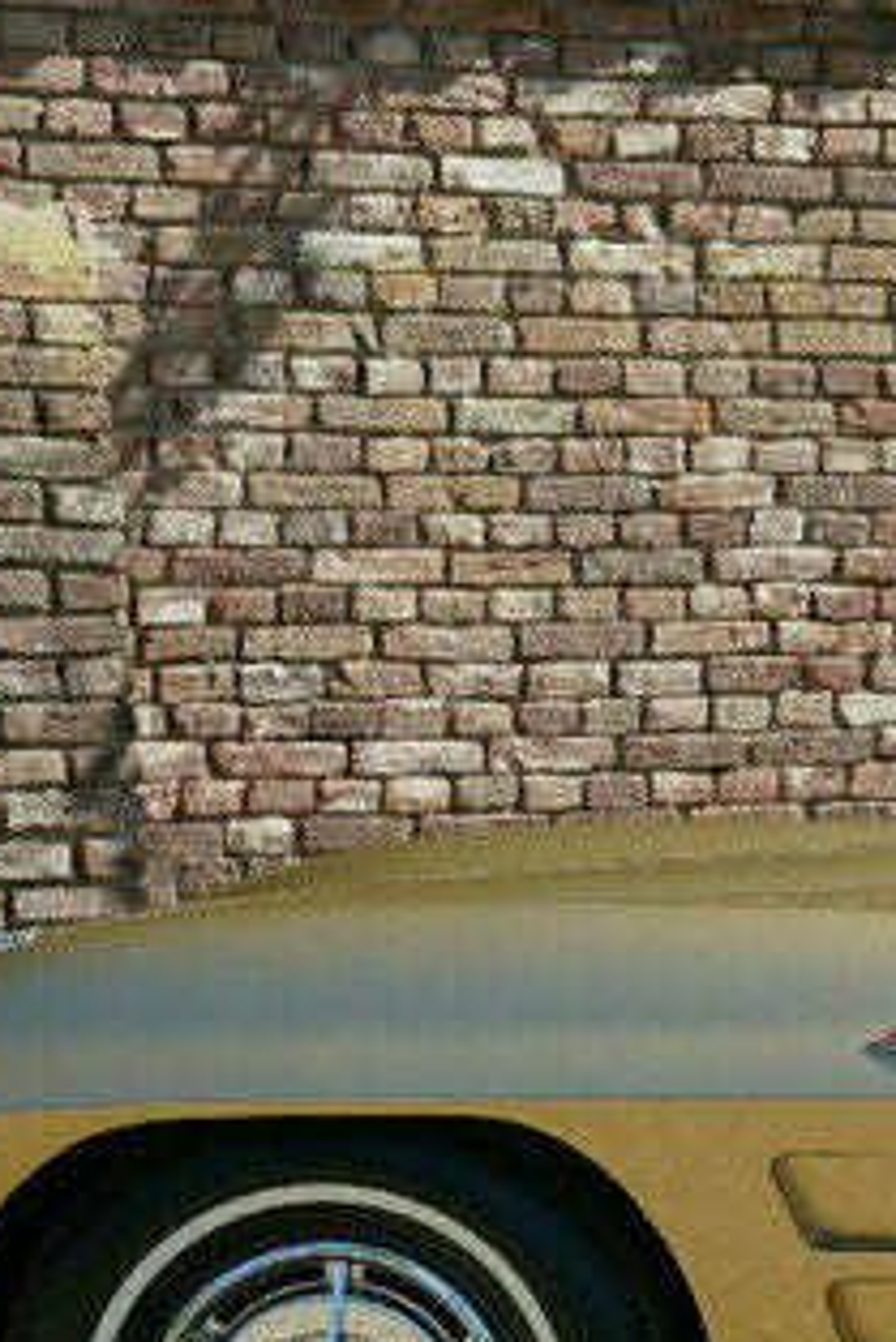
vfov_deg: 11.4
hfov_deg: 7.3
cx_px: 1758
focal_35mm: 181
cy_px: 883
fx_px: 6741
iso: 100
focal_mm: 47.2
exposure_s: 1/160
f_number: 5.6
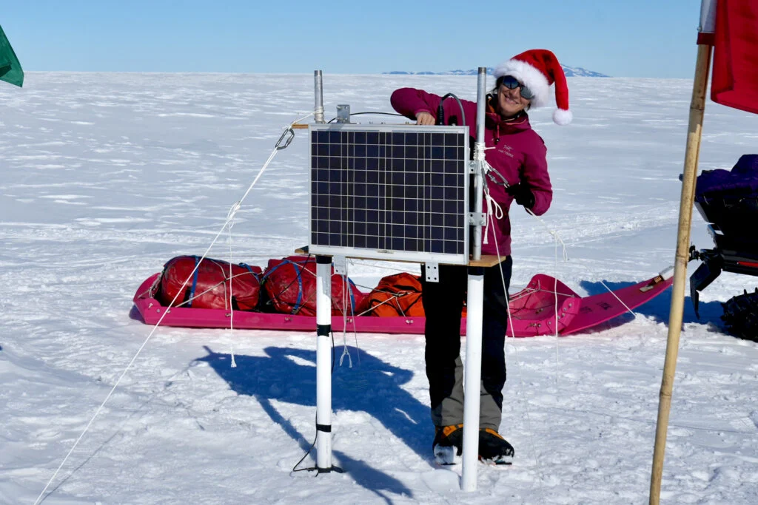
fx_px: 590
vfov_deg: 46.4
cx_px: 379
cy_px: 252
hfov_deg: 65.5
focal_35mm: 28
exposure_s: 1/1600
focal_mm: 28
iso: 100
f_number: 8
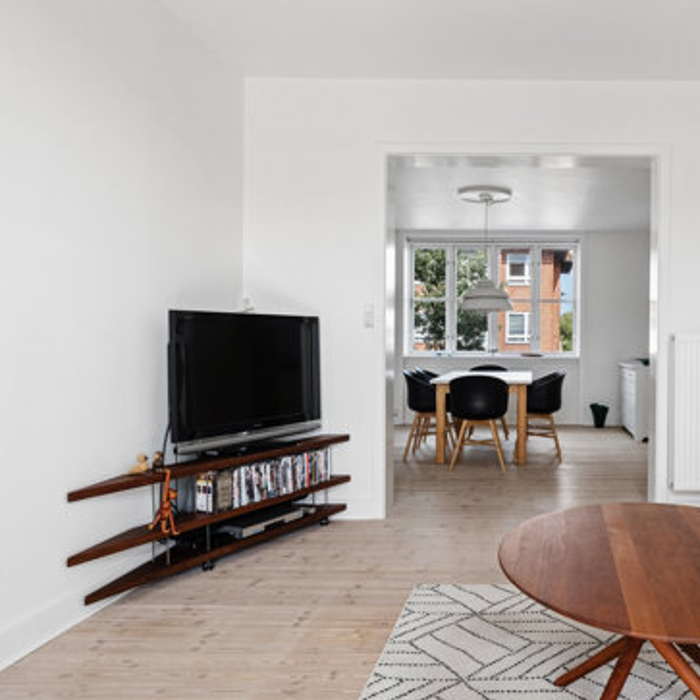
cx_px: 536
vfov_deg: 54.0
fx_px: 686
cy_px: 352
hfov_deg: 51.4
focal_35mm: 30
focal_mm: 16
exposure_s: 1/20
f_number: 10
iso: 160
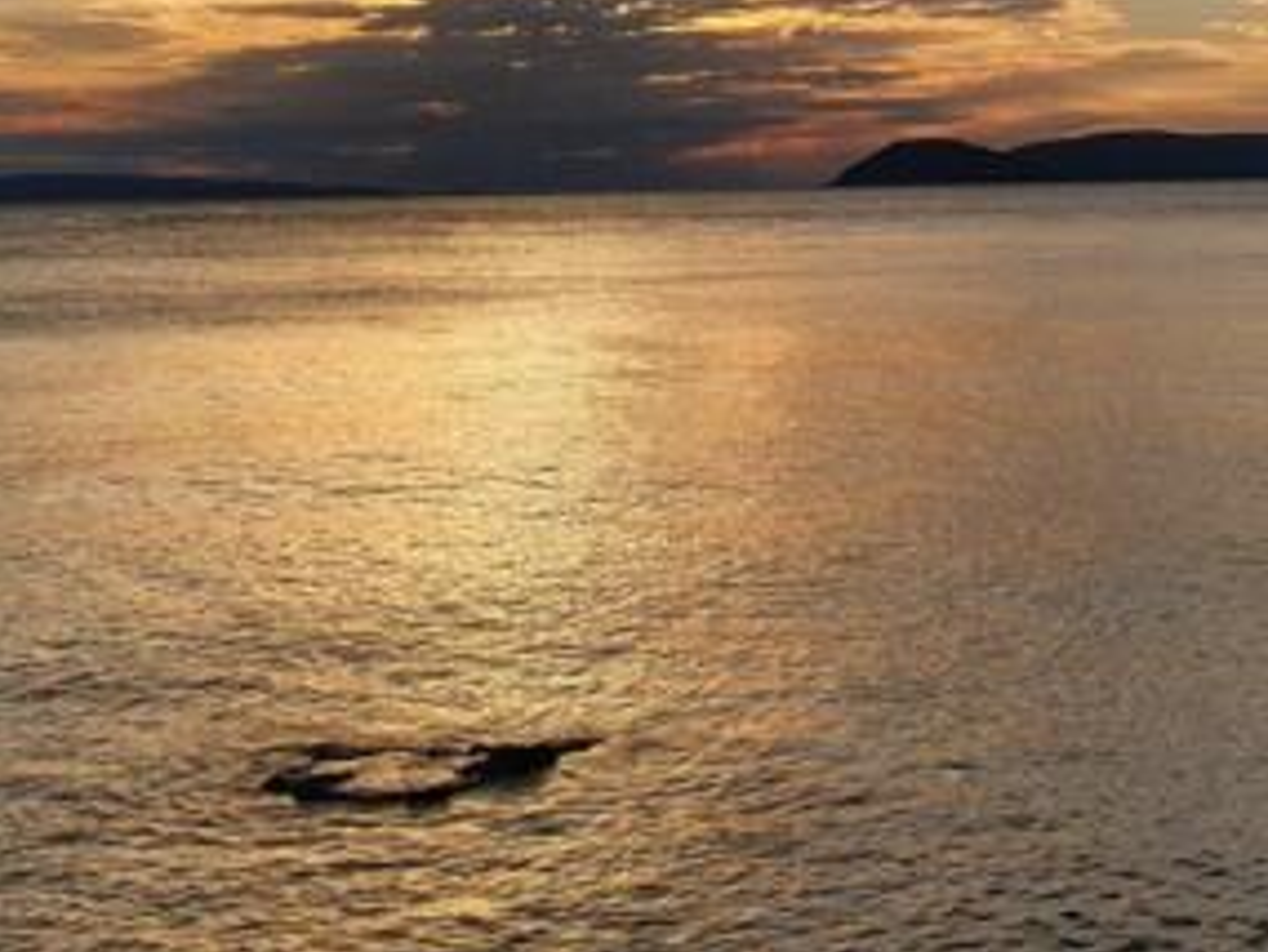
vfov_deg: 20.5
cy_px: 36
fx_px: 2565
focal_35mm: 70
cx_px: 1130
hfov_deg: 26.9
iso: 50
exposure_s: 1/2064
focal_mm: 4.32
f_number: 2.4
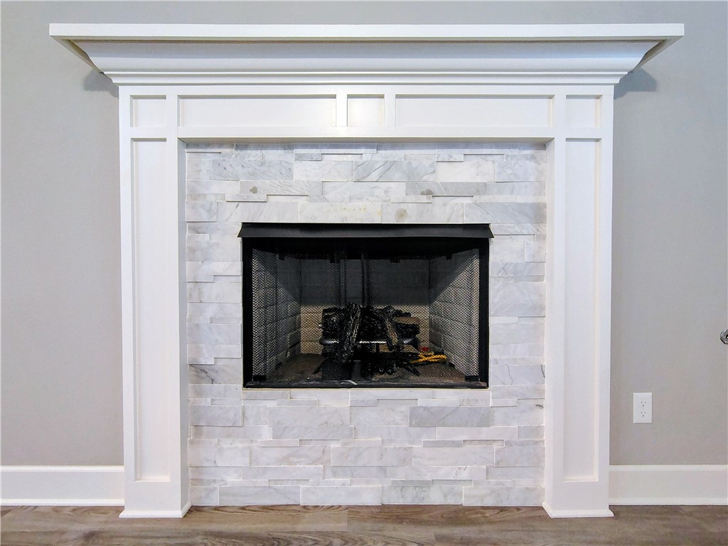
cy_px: 273
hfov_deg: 94.5
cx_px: 364
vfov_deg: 78.1
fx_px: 336
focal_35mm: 16
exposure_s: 1/24
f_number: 2.2
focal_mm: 2.13
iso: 595
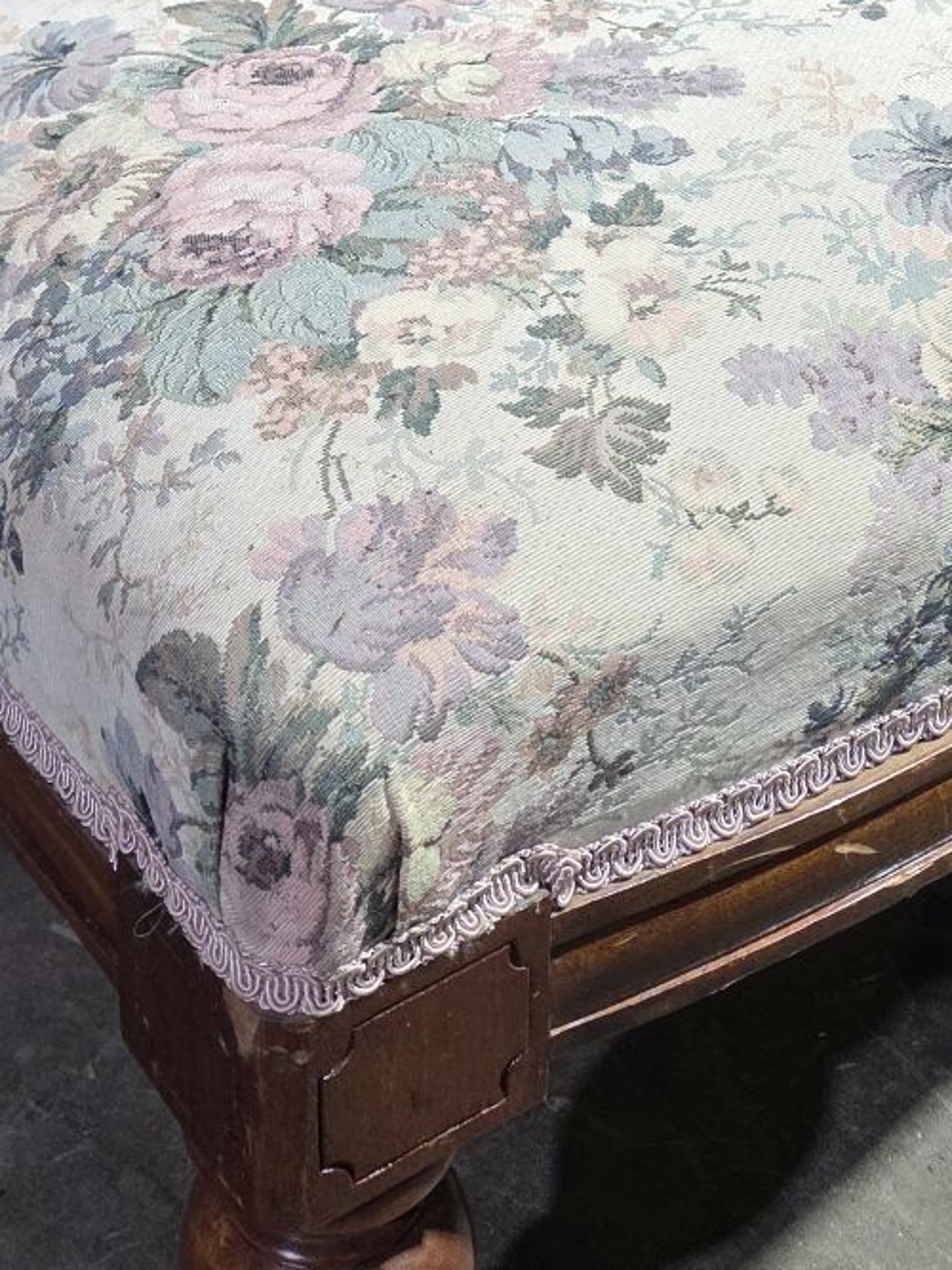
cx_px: 360
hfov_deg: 21.3
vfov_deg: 26.5
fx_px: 2531
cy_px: -40
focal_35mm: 69
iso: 320
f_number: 1.7
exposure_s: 1/100
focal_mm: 6.3
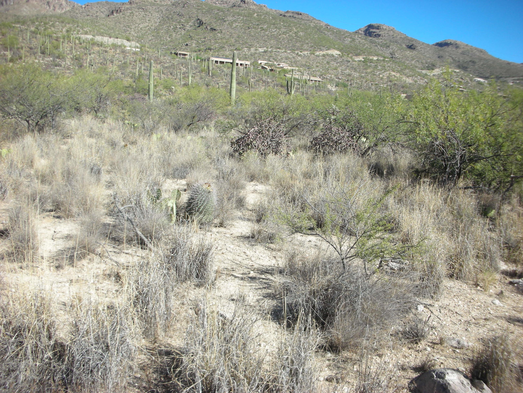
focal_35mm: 35
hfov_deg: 52.6
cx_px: 262
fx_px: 529
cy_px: 196
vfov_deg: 40.7
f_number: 3
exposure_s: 1/436
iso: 50
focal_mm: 5.8
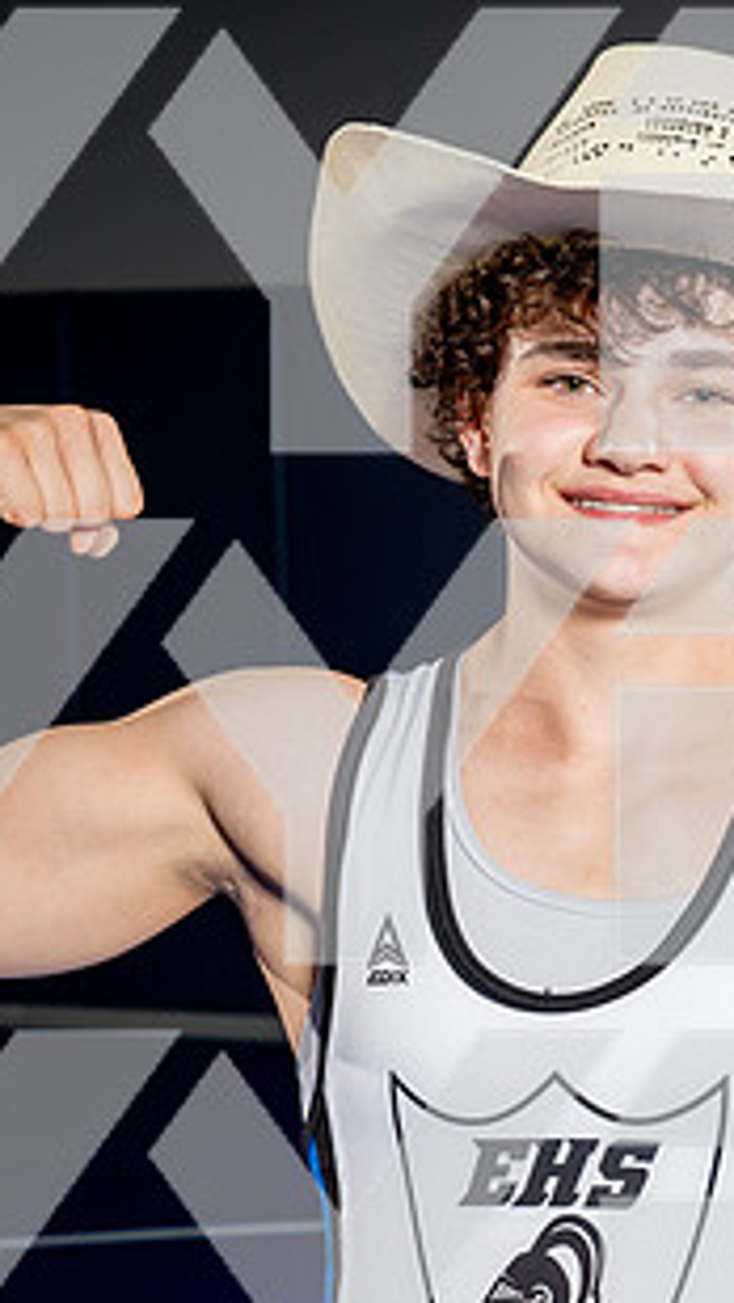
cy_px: 744
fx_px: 4218
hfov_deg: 9.9
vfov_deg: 17.6
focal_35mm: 122
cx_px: 532
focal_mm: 62
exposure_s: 1/250
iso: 250
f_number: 8
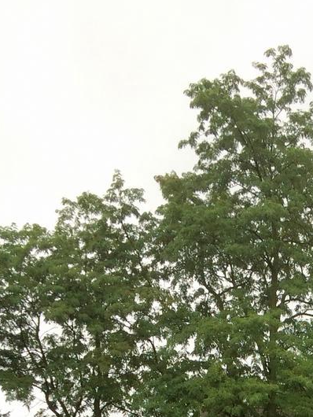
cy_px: 601
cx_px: 445
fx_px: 1012
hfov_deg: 16.3
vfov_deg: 20.4
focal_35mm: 84
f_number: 2.2
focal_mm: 4.15
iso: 32
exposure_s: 1/169
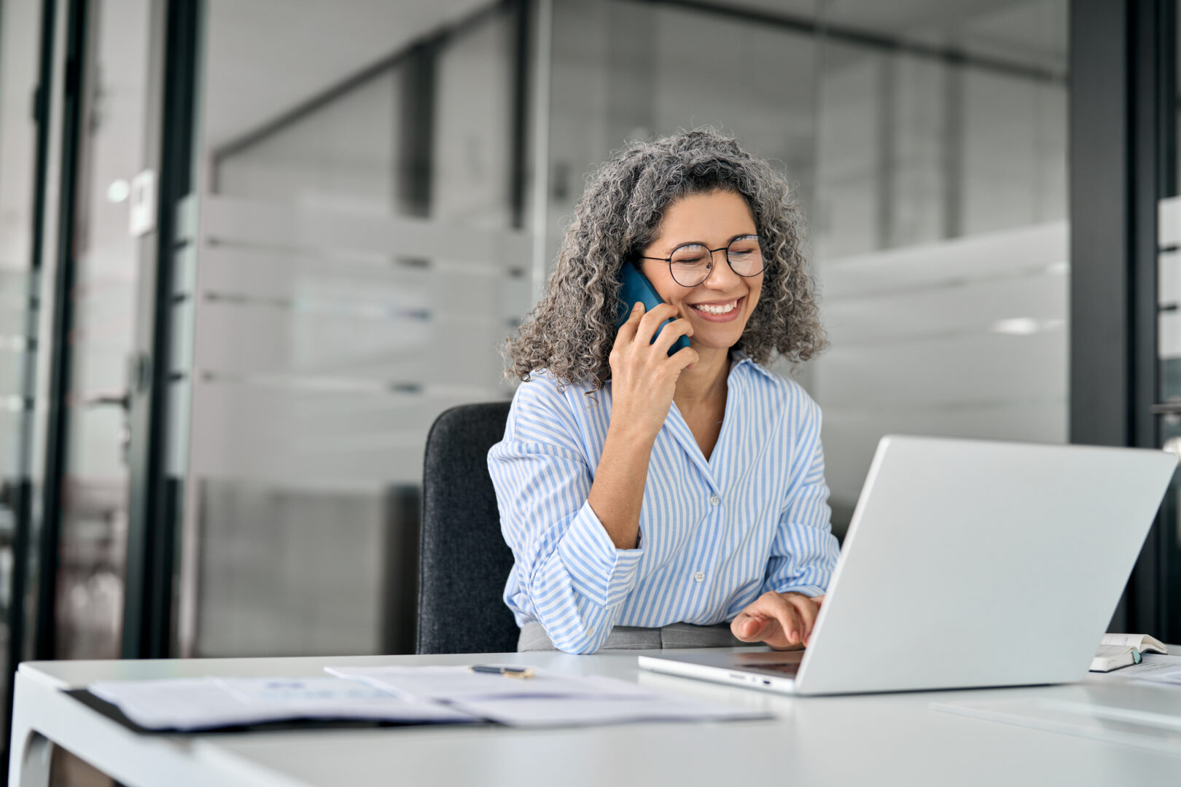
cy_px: 394
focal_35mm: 50
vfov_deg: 27.0
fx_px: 1640
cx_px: 590
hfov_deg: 39.6
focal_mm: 50
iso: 200
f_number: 1.8
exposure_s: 1/250
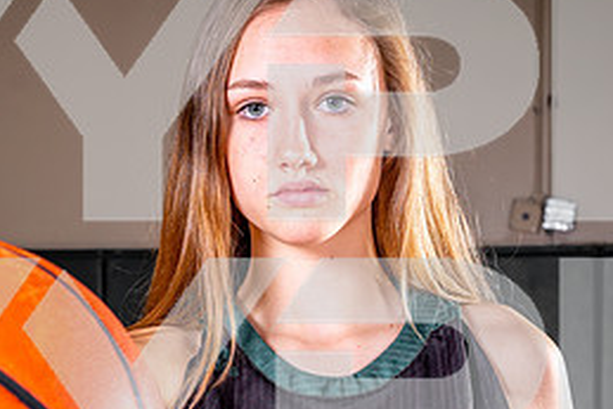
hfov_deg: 16.4
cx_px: 236
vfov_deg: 10.9
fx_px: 2130
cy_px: 385
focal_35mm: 125
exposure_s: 1/125
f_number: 8
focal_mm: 45
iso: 100
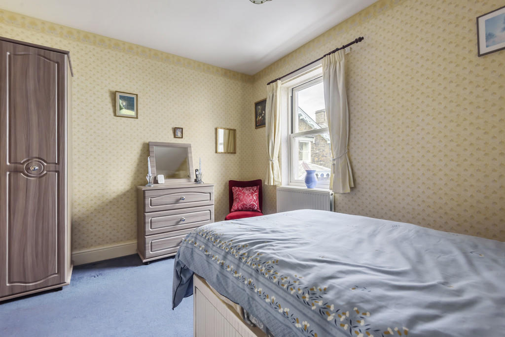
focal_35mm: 16
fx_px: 225
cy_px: 168
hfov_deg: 96.7
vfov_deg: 73.8
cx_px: 252
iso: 250
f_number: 8
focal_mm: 16
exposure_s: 1/60
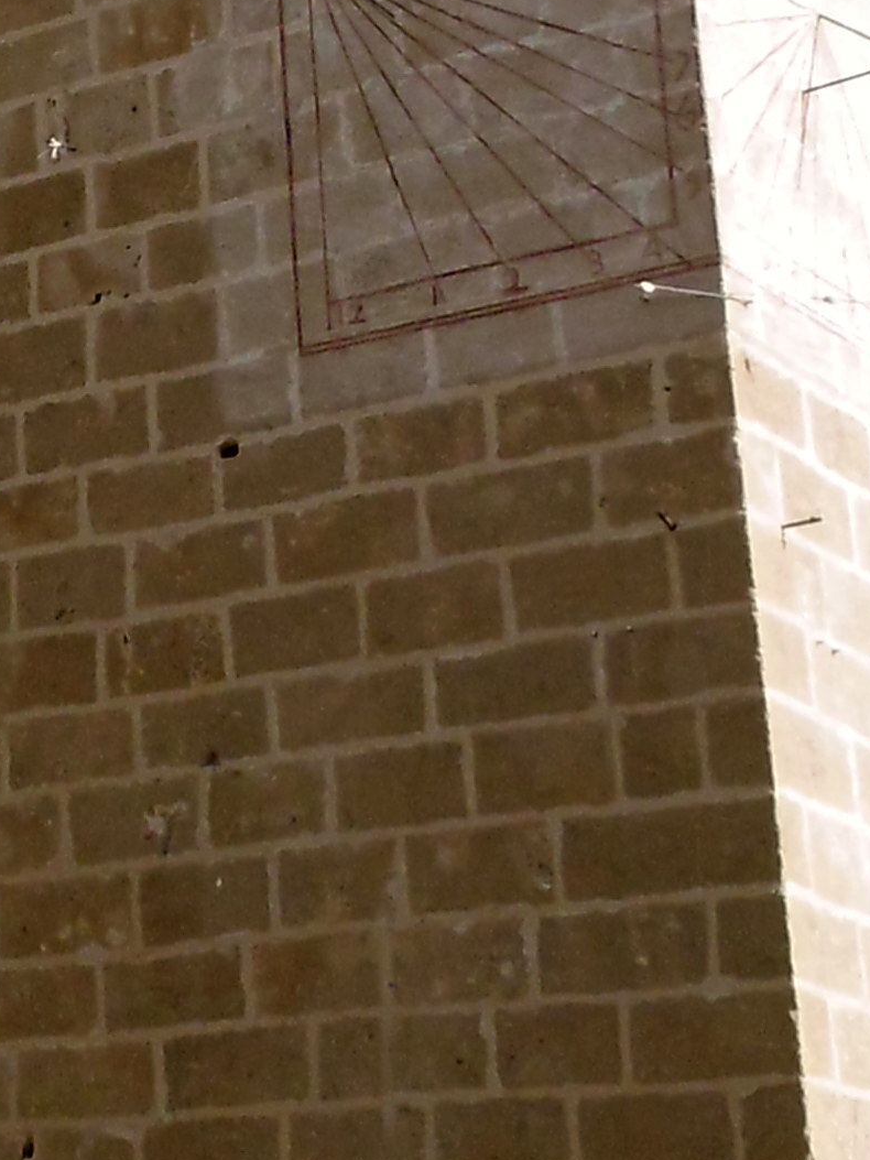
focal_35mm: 105
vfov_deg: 18.4
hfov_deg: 13.2
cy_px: 72
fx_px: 3518
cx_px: -491
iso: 100
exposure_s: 1/200
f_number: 7.8
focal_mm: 4.3
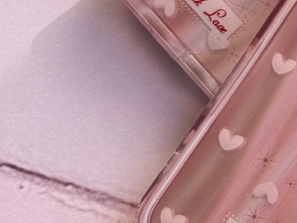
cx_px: 411
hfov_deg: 10.5
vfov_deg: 8.1
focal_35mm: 183
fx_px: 1570
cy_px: -21
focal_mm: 6.76
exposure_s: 1/563
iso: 64
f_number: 1.78
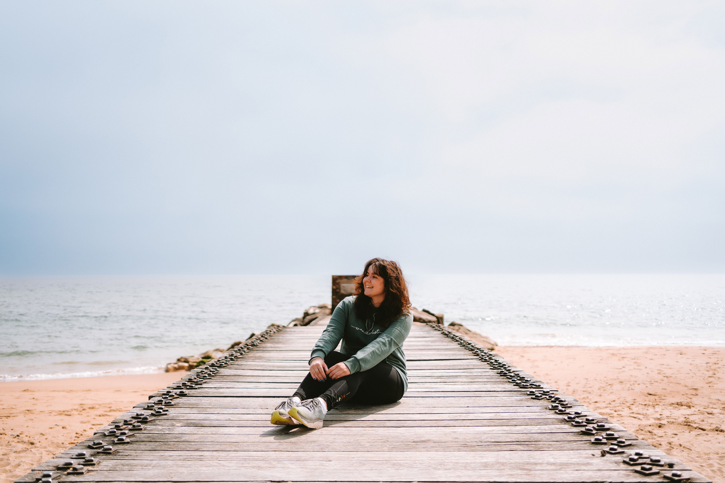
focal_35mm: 35
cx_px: 362
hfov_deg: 54.4
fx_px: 705
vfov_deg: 37.9
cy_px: 242
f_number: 2
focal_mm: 35
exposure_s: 1/8000
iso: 100
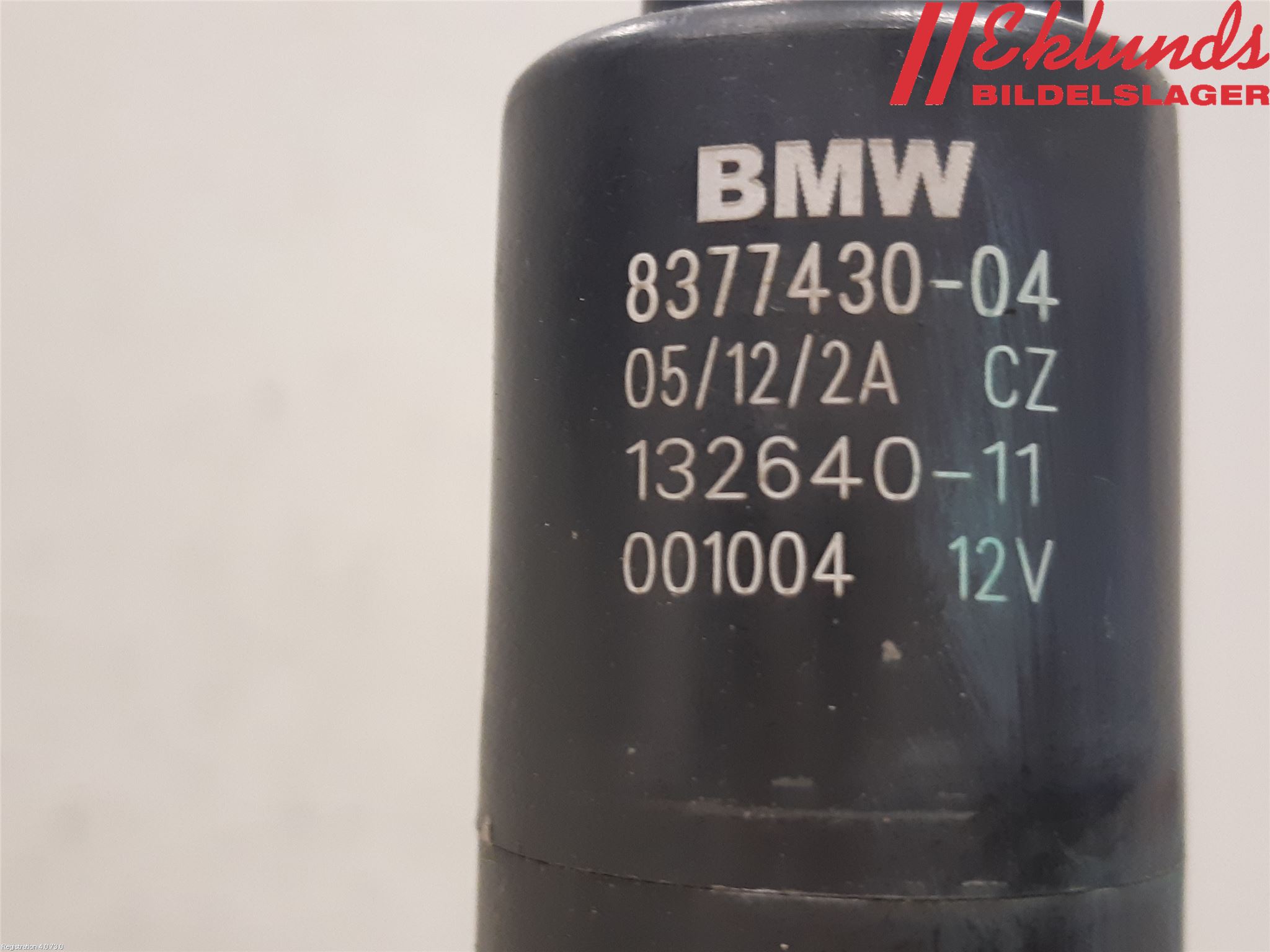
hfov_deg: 67.3
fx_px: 954
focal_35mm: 26
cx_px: 635
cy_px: 476
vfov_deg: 53.1
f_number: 1.7
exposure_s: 1/33
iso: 200
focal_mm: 3.93
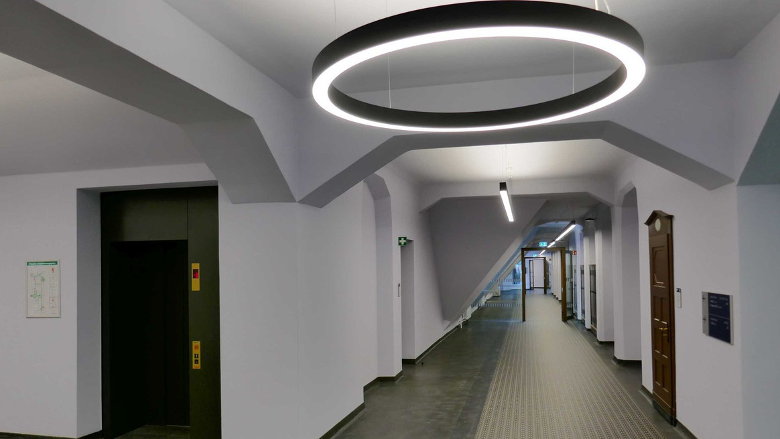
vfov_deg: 42.8
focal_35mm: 27
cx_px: 387
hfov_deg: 69.9
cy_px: 257
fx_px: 558
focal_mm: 9.1
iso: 500
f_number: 2.8
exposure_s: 1/40
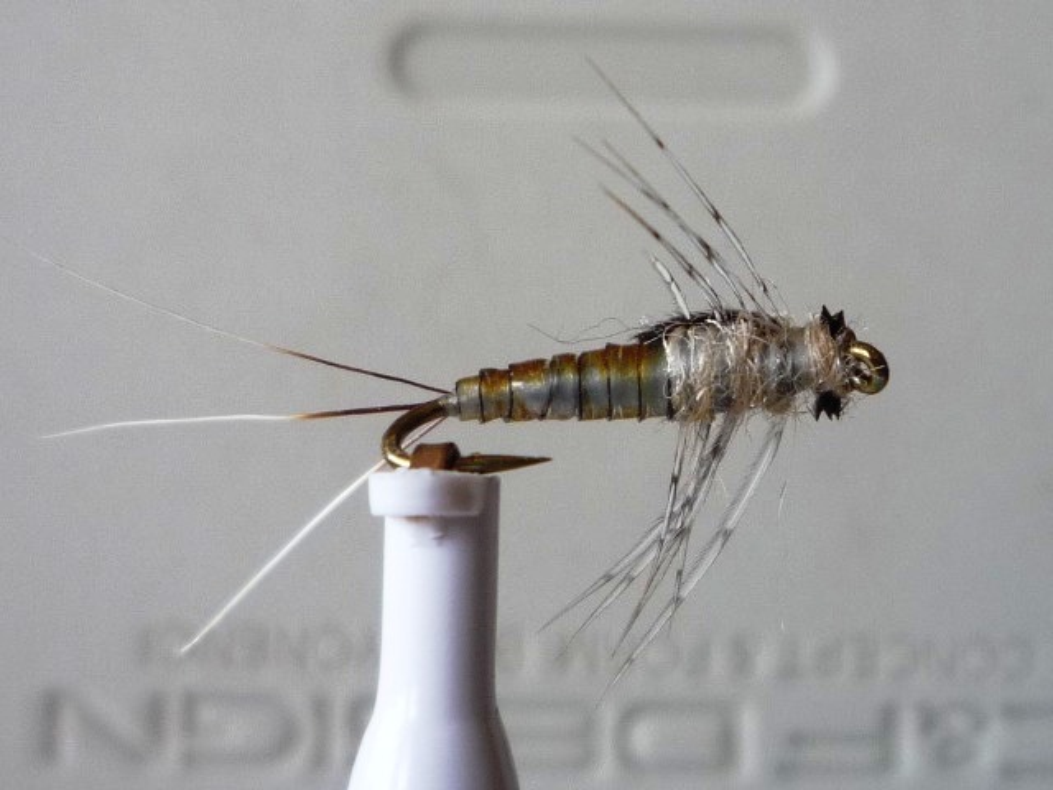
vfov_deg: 46.8
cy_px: 395
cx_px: 526
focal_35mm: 30
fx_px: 913
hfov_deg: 60.0
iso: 100
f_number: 3.3
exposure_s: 1/50
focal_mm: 5.2
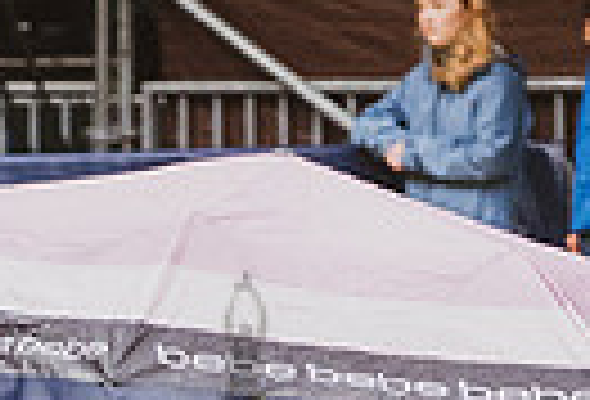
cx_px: 290
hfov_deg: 4.3
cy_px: 870
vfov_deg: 2.9
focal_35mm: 482
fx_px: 7946
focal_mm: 70
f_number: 4.5
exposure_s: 1/1600
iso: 2000
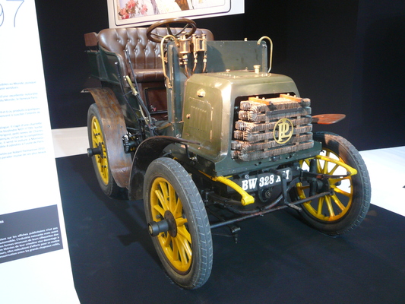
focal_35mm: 30
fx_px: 351
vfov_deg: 46.8
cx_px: 202
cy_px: 152
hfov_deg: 60.0
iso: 160
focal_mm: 4.9
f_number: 2.9
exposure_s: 1/15
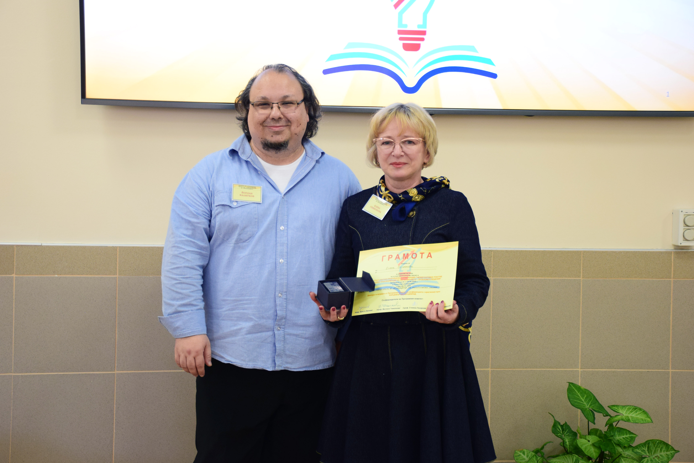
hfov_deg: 31.9
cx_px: 347
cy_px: 232
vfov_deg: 21.6
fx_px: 1215
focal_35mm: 63
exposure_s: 1/50
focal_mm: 42
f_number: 4.5
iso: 800
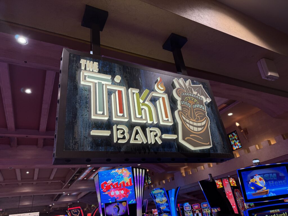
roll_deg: +7.1
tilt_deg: +27.9
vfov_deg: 56.8
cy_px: 108
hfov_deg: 71.6
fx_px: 200
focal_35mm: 24
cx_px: 144
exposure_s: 1/120
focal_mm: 6.76
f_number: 1.78
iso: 100
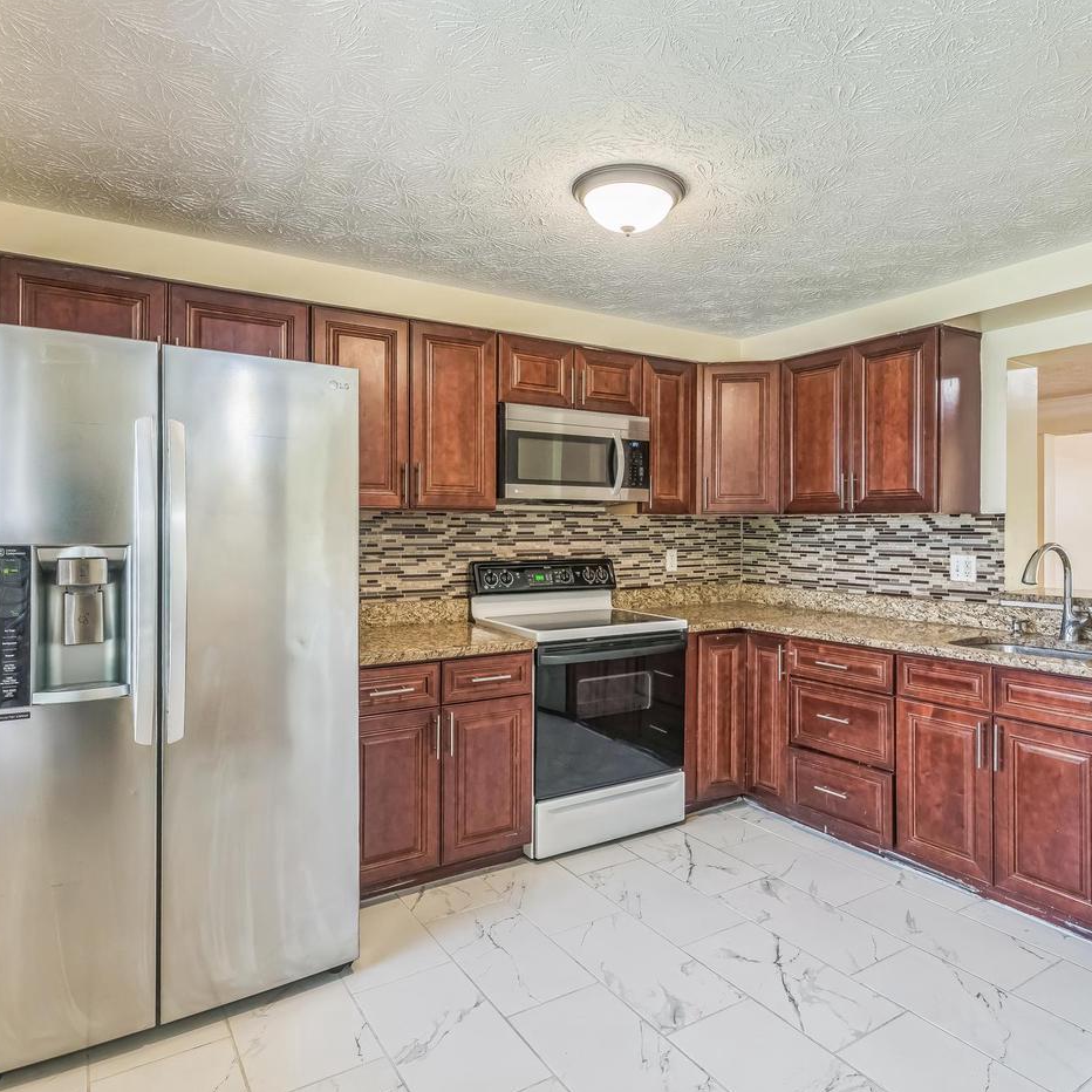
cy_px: 533
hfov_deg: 71.9
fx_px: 749
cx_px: 605
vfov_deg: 72.1
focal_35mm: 21
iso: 640
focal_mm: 16
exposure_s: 1/25
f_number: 9
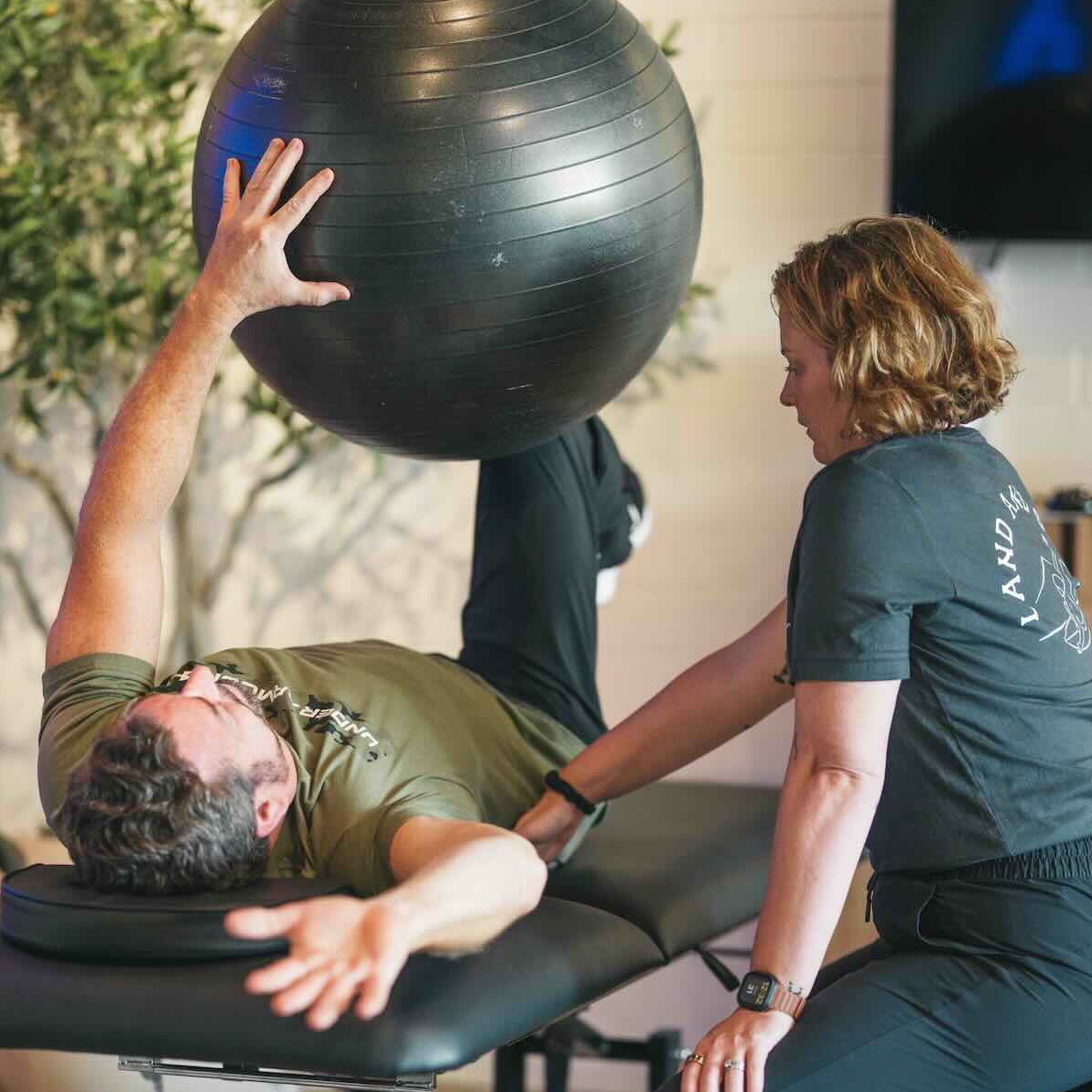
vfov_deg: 15.9
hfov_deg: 16.0
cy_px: 772
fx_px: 3890
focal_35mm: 109
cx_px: 548
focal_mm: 85
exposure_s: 1/250
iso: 1600
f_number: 1.4
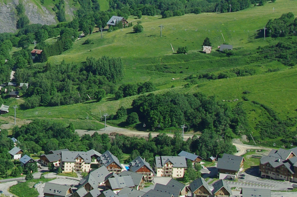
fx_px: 1161
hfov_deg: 14.0
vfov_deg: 9.6
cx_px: -99
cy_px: -29
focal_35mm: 141
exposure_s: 1/750
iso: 200
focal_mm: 23.13
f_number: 5.6
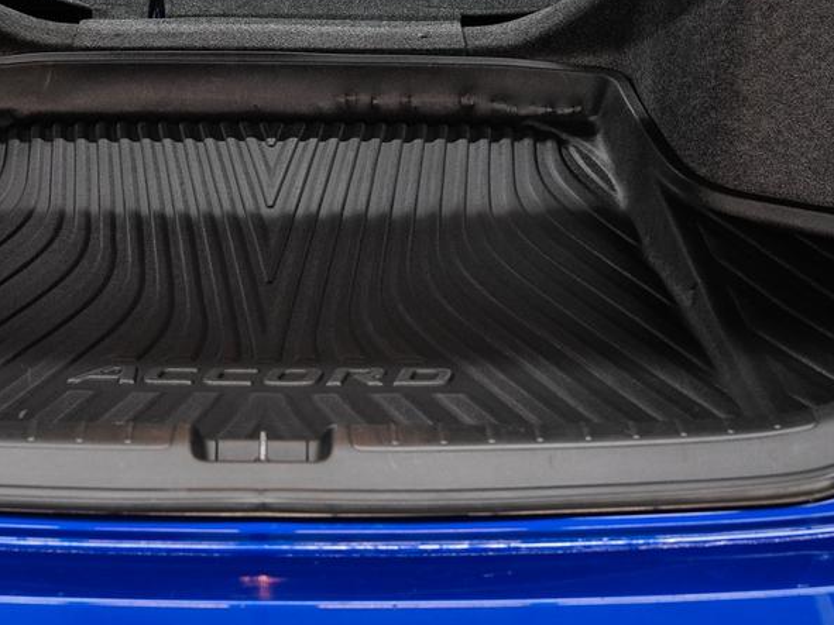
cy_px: 71
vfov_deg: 20.3
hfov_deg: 27.2
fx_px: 1710
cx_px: 270
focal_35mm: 71
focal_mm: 29.7
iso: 100
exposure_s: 1/3
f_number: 5.6
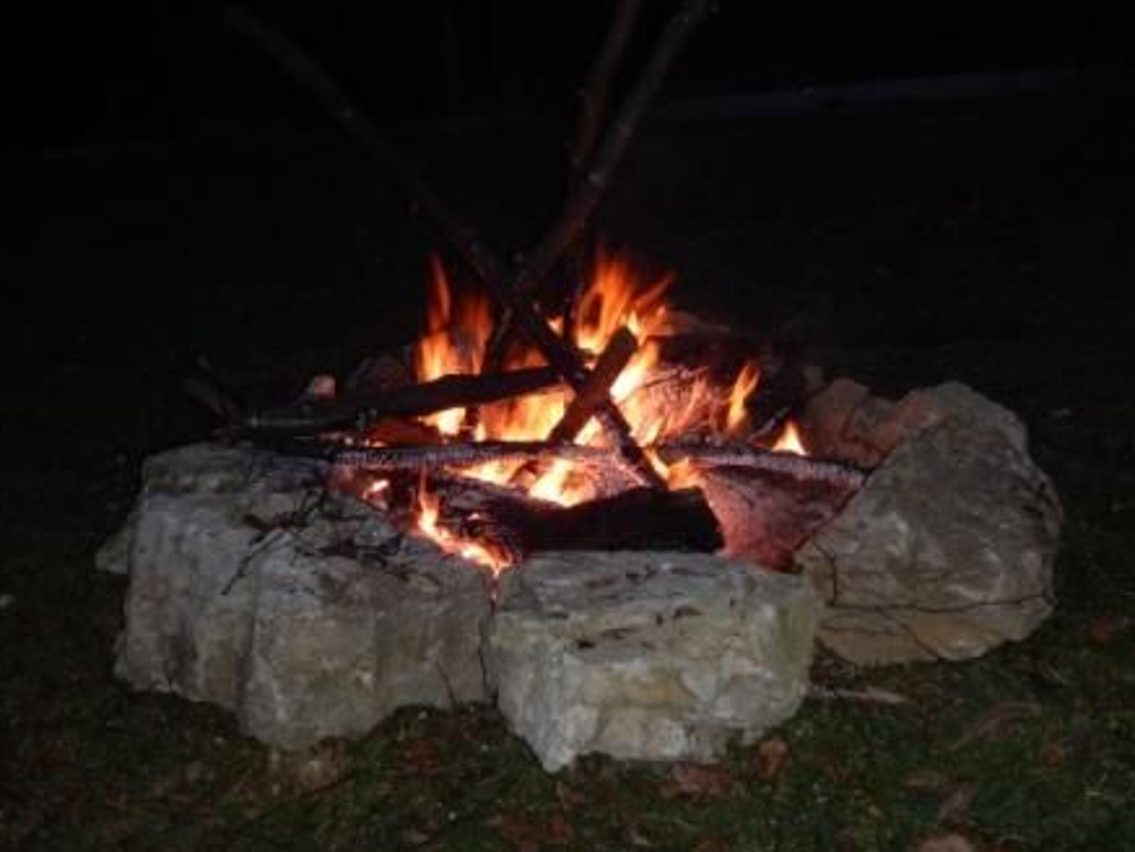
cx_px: 564
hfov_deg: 45.8
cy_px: 429
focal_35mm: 41
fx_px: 1345
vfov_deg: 35.2
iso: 200
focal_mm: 7.2
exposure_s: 1/30
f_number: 4.2
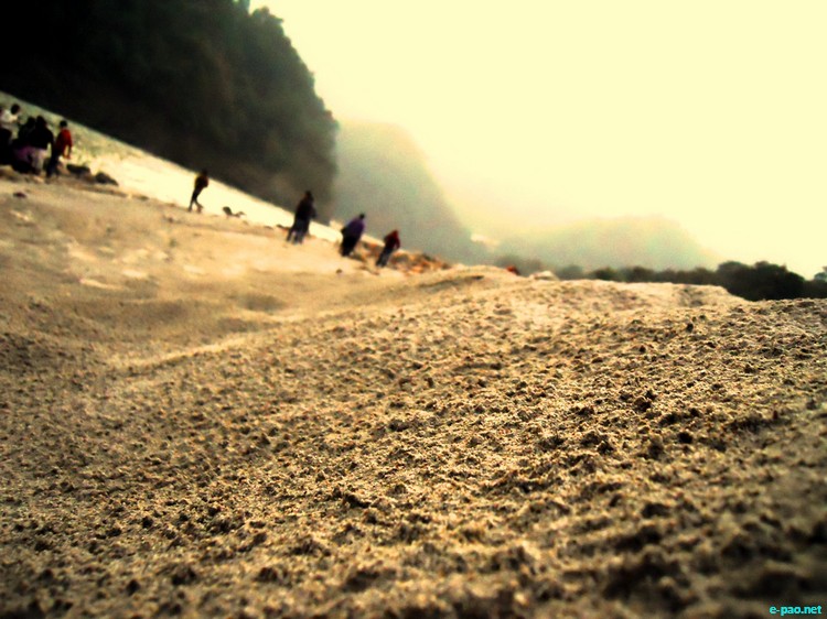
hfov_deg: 63.5
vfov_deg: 49.7
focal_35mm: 28
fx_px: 669
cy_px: 310
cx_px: 414
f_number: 2.7
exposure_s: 1/60
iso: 800
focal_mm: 5
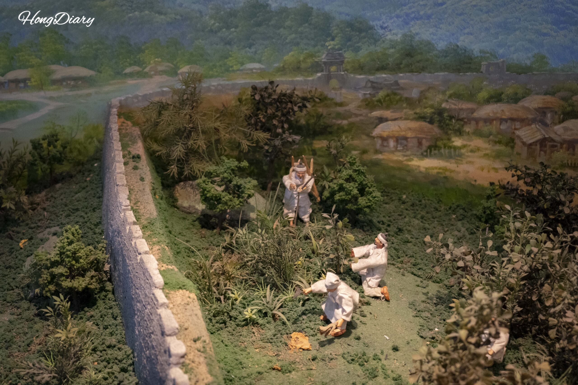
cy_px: 192
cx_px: 289
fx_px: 963
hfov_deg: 33.4
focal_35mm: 60
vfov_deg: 22.6
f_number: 5.6
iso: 12800
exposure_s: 1/160
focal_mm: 60
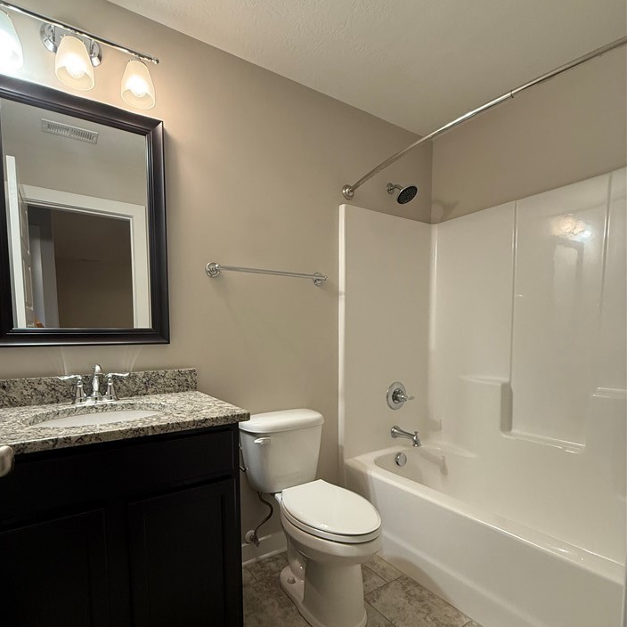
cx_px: 286
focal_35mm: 18
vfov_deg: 80.1
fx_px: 369
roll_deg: +0.2
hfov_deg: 80.5
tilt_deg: -3.3
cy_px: 363
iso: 250
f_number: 2.2
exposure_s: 1/60
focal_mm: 2.22
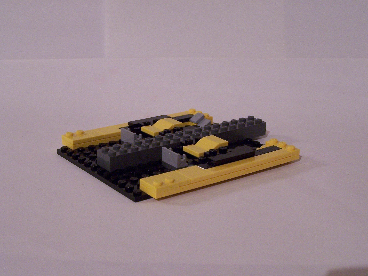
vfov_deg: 22.9
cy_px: 138
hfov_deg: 30.3
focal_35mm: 64
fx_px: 680
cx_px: 184
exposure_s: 1/8
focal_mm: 10.7
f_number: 3.2
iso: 200
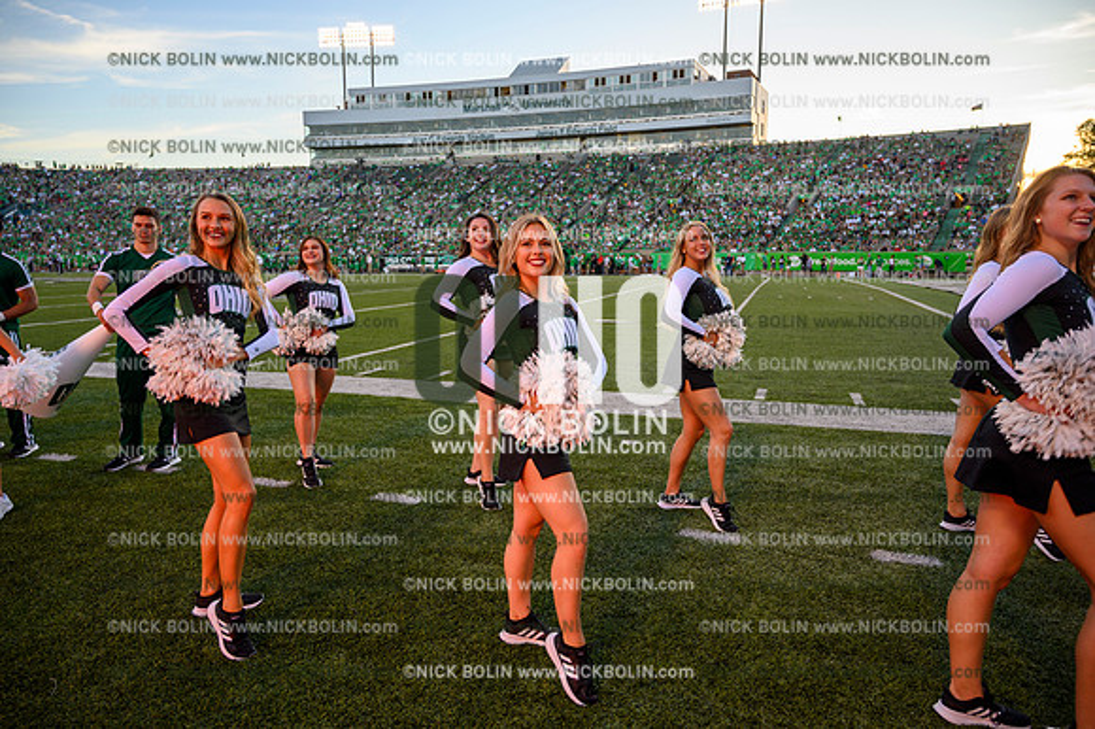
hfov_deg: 73.8
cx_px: 548
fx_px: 730
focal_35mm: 24
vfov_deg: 53.1
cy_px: 364
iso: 100
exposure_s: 1/125
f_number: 4
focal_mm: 24
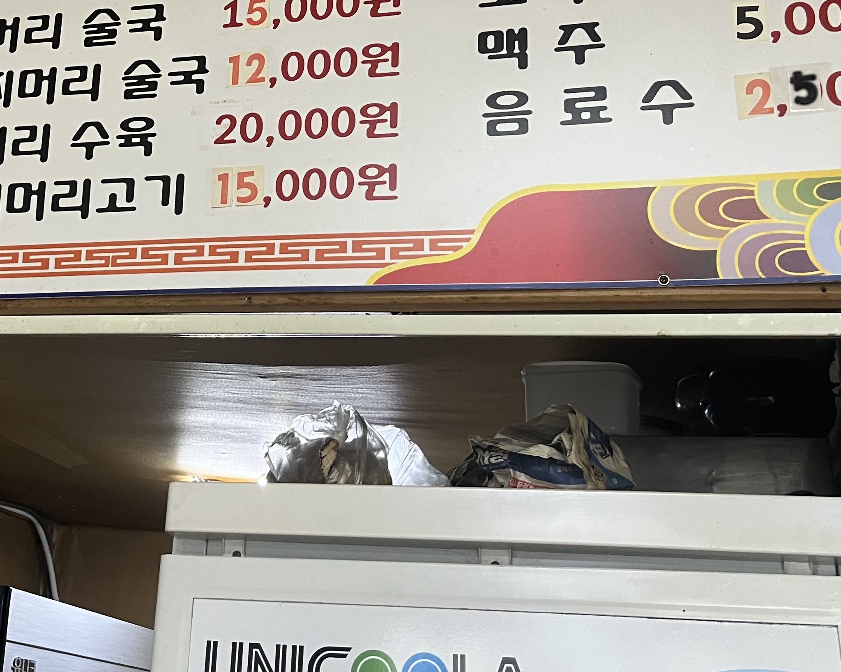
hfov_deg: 36.7
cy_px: 178
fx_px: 1244
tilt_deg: +22.6
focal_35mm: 50
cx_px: 241
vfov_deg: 29.8
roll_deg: -5.9
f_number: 1.6
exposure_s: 1/60
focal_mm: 5.1
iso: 125
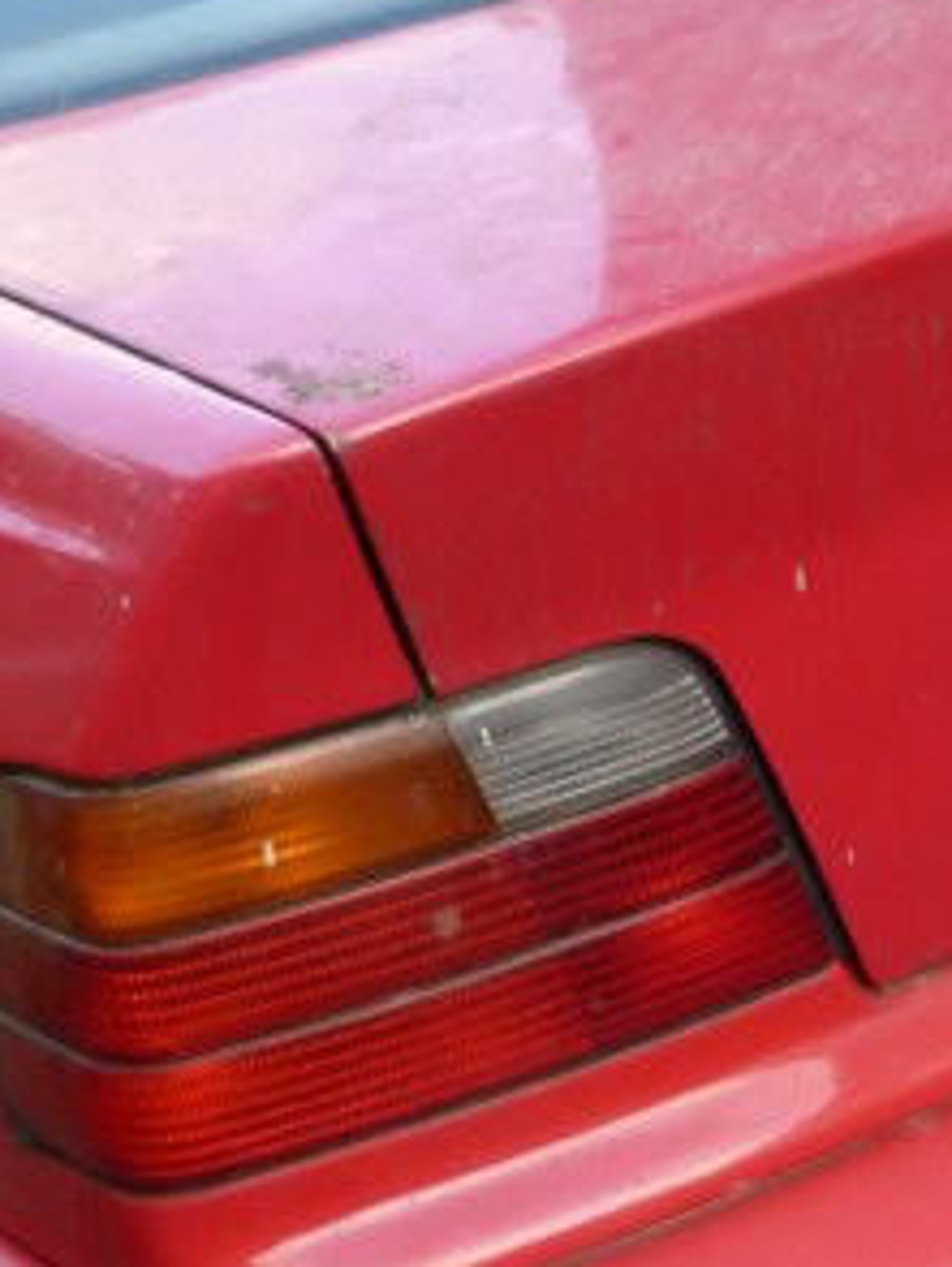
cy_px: 573
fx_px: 2490
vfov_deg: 28.5
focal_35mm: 68
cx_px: 616
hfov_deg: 21.6
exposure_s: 1/60
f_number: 2.8
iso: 100
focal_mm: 4.5
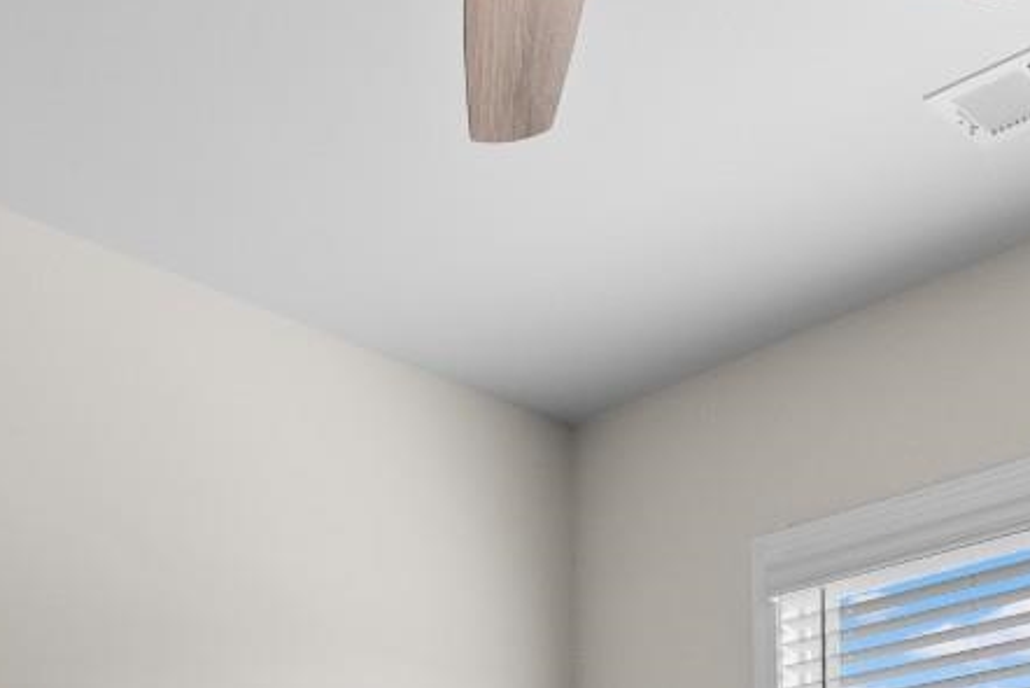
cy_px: 1084
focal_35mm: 55
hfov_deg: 36.2
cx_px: 517
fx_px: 1574
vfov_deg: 20.4
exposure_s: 1/25
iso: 100
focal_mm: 10
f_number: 4.5
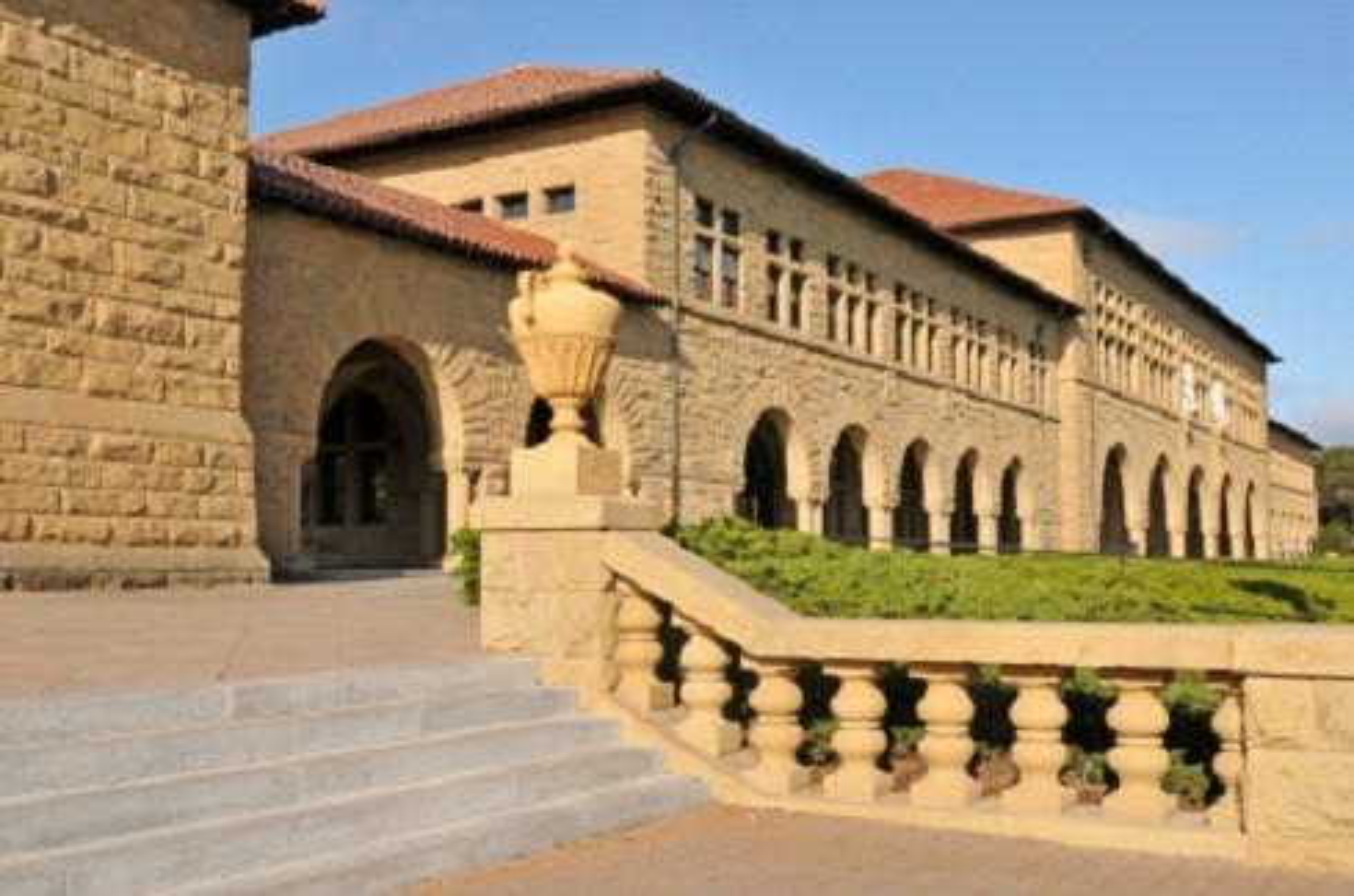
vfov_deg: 34.0
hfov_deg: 49.7
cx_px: 677
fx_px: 1463
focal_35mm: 39
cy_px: 448
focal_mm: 26
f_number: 14
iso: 200
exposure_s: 1/160
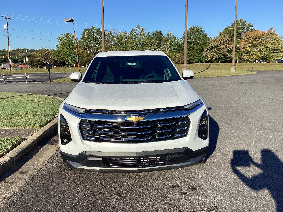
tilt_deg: -9.1
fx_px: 253
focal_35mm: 31
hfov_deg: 58.4
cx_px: 142
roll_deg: +0.5
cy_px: 106
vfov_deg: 45.4
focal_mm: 3.3
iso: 25
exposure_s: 1/1664
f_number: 2.4
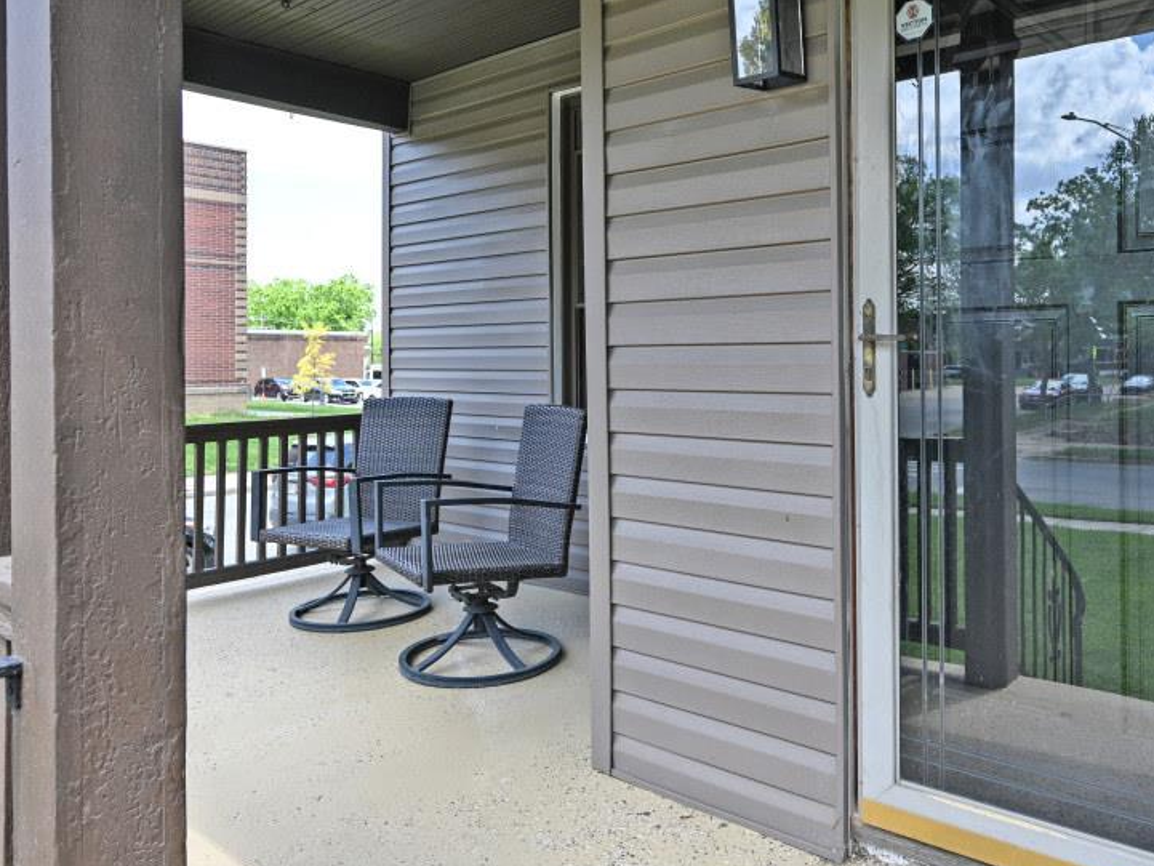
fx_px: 934
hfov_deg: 63.0
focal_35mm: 28
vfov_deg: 49.5
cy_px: 349
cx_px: 674
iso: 200
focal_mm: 14
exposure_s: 1/250
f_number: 5
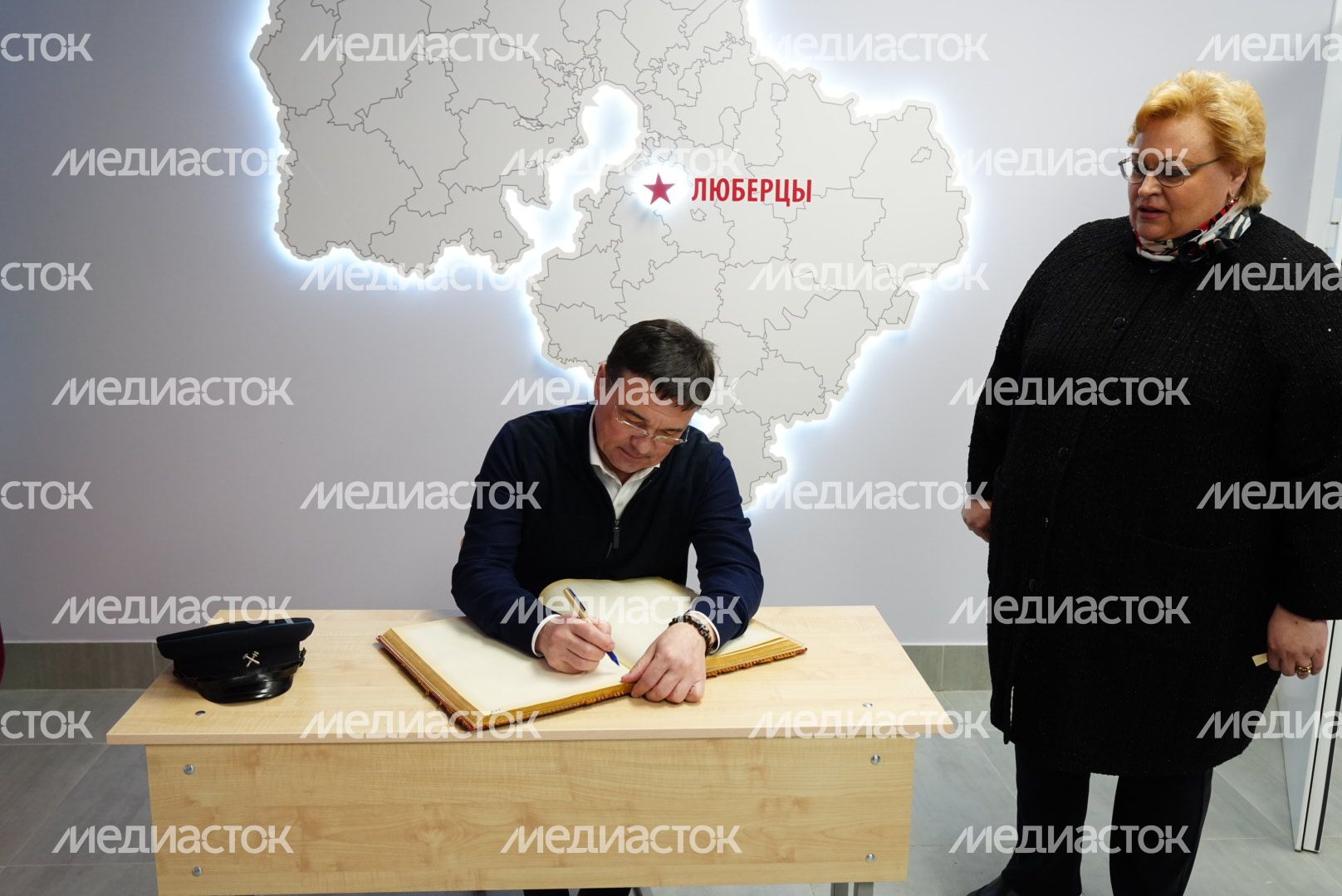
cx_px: 671
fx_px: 1156
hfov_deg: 60.2
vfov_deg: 42.4
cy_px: 448
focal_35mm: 31
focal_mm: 31
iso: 1600
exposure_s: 1/100
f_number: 5
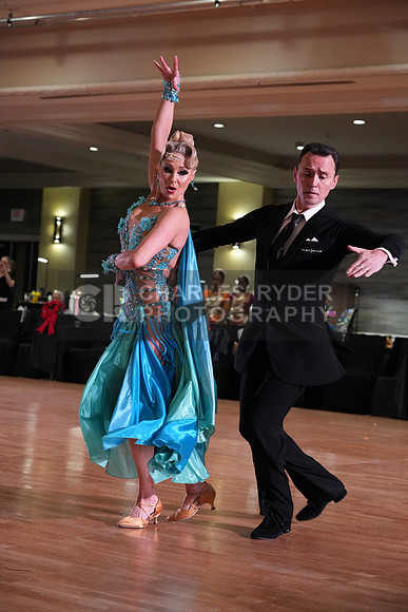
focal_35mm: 77
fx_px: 1308
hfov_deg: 17.7
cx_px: 204
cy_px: 306
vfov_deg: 26.3
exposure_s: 1/320
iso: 5000
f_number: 5
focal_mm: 77
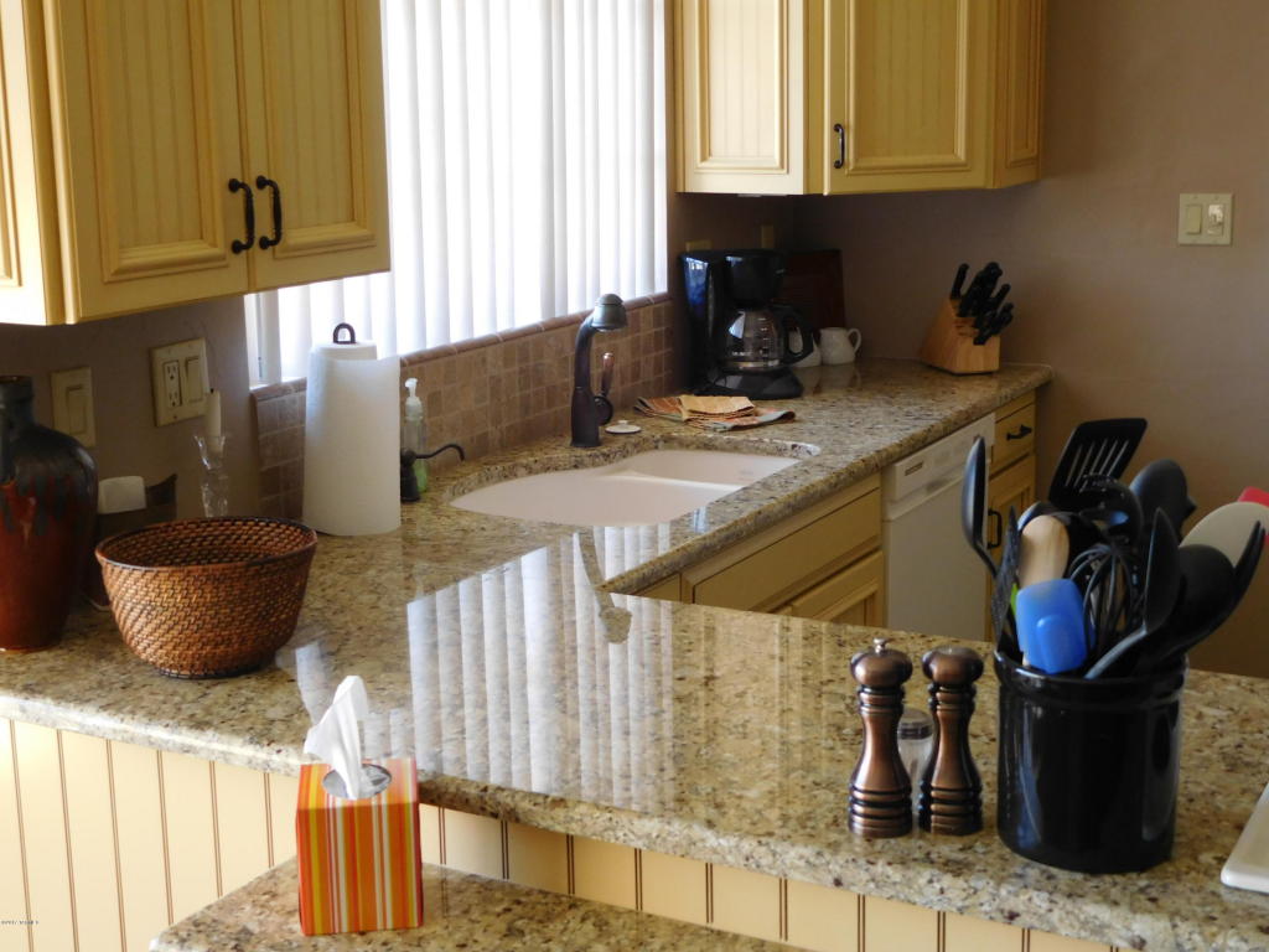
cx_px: 634
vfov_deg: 29.1
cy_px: 476
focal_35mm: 50
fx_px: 1833
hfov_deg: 38.2
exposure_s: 1/30
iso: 250
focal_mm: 8.9
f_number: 4.1
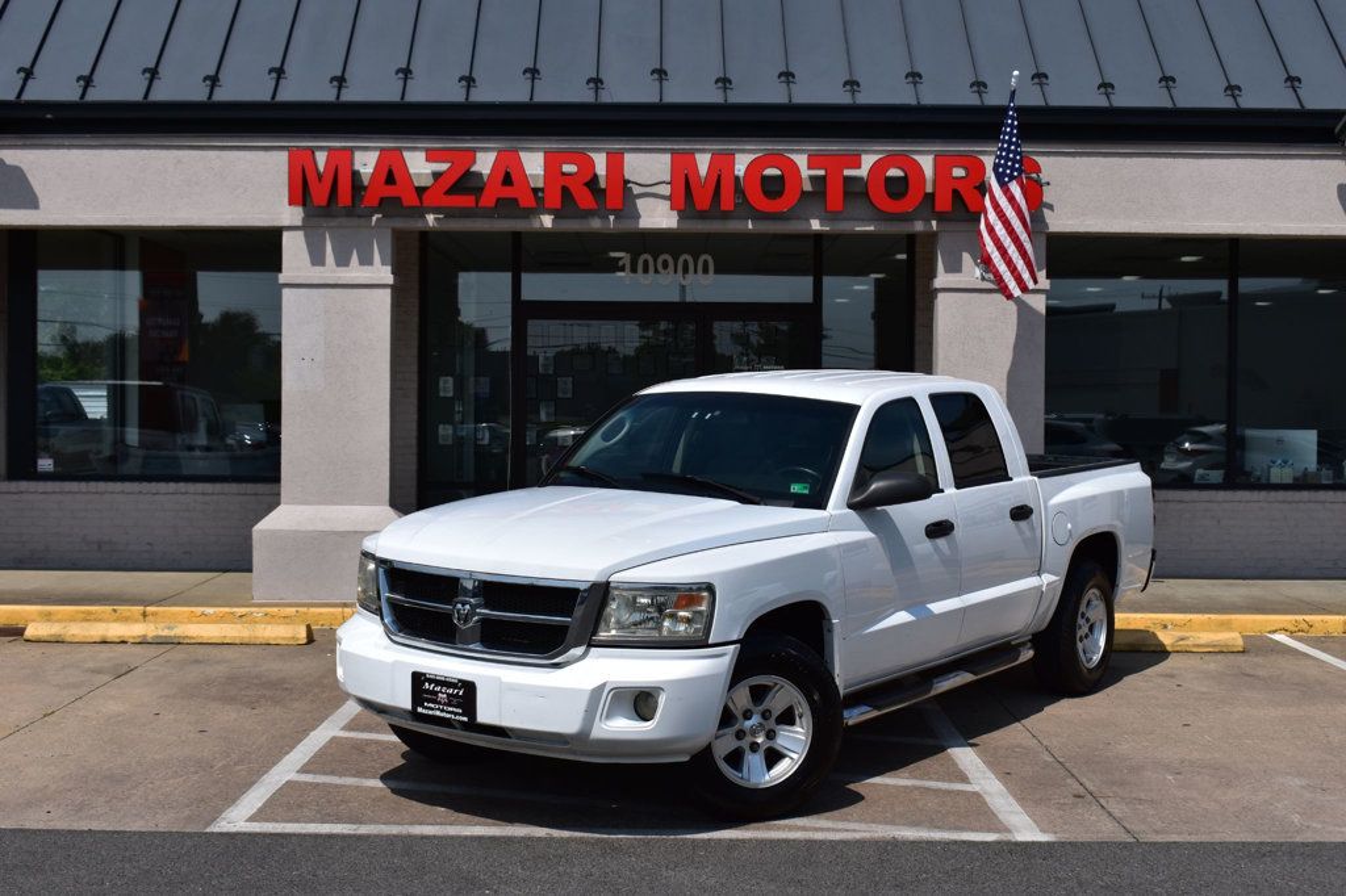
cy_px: 448
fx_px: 1738
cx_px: 673
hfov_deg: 42.3
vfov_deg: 28.9
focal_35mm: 46
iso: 200
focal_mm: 31
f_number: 11
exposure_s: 1/640
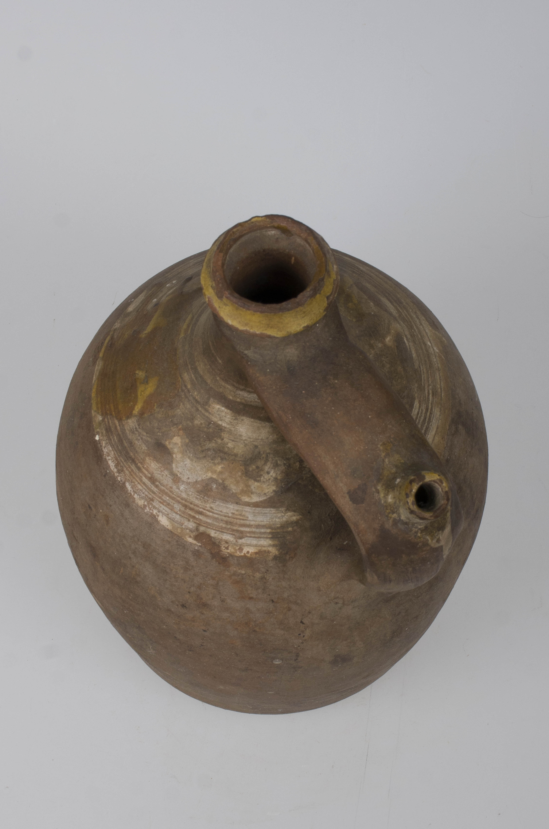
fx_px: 1310
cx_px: 274
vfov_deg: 35.1
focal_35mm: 57
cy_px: 414
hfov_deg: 23.7
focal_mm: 38
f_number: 11
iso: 160
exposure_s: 1/160
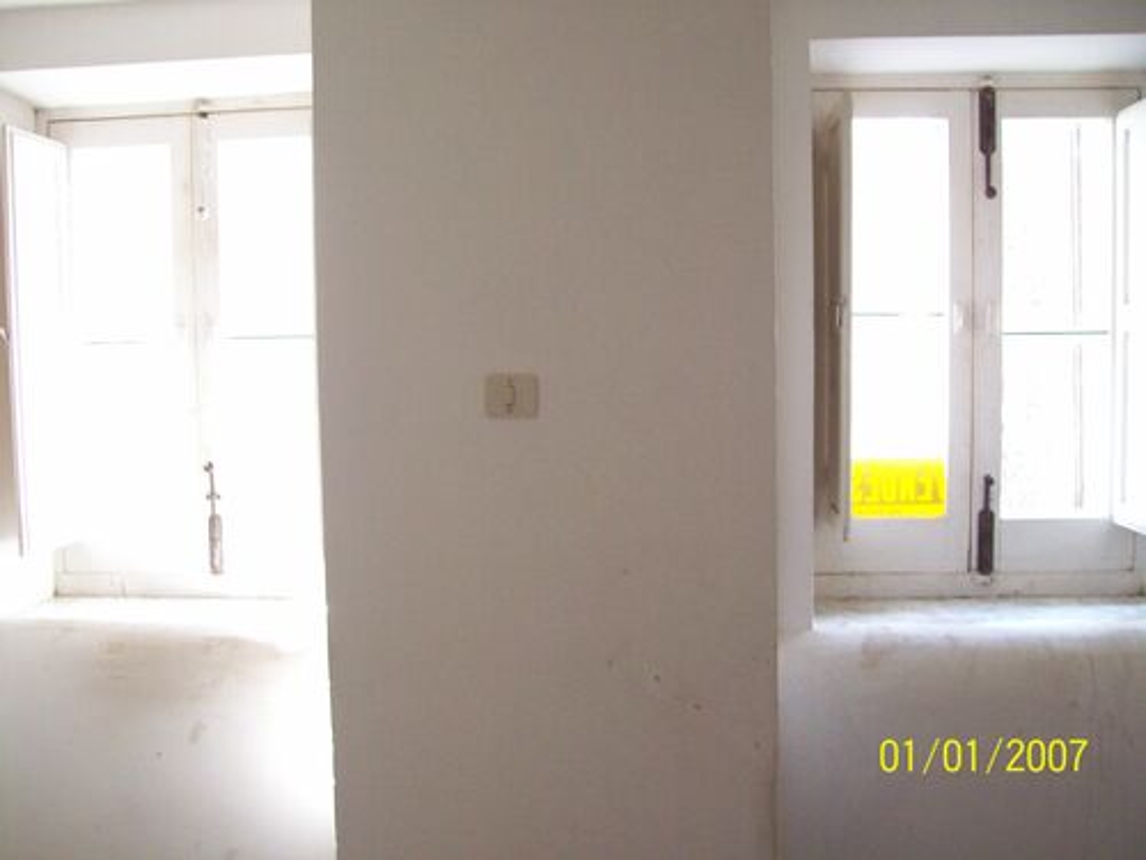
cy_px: 430
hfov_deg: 51.4
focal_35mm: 36
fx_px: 1192
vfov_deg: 39.7
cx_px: 573
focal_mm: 6
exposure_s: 1/32
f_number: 2.7
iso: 200
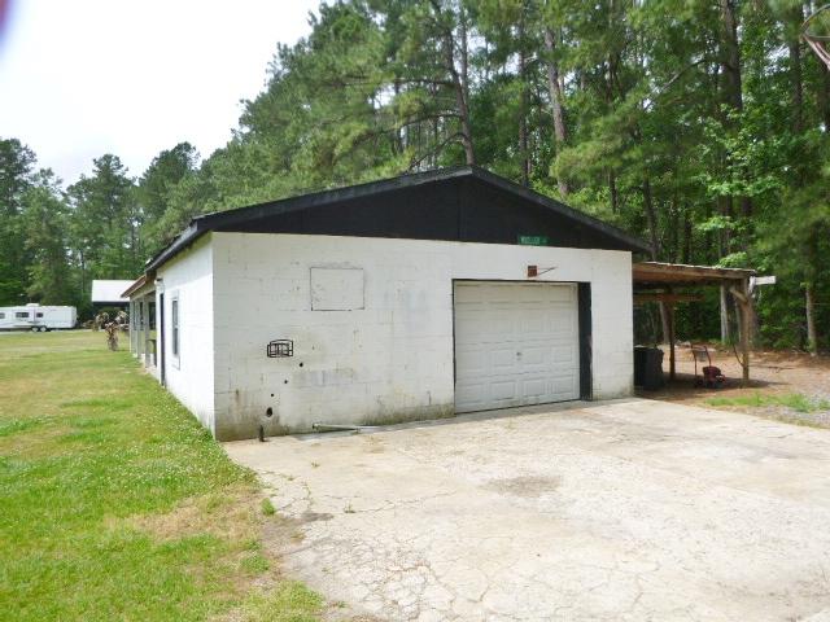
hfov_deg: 69.4
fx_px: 599
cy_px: 311
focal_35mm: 25
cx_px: 415
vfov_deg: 54.9
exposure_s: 1/400
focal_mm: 4.5
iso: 100
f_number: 3.9
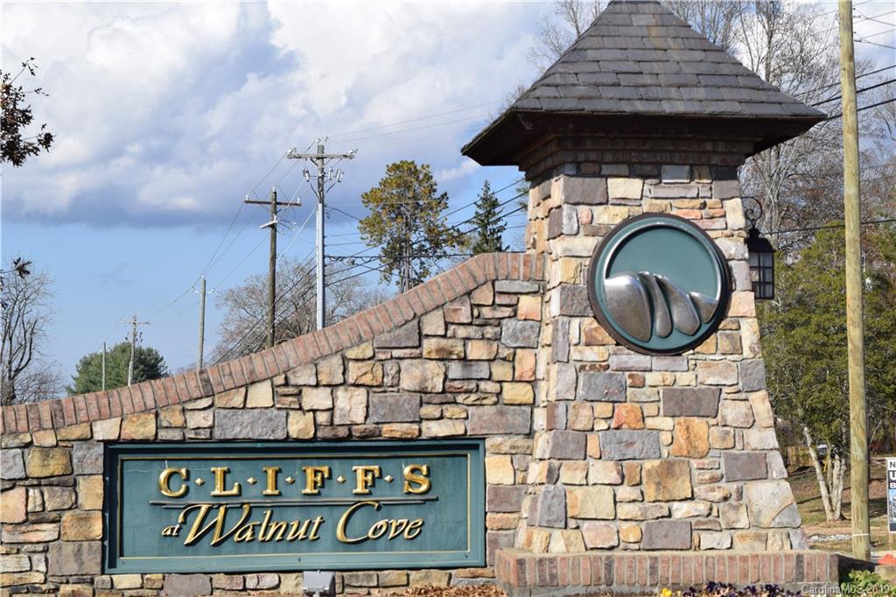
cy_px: 298
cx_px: 448
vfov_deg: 16.5
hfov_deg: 24.6
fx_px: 2053
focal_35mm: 82
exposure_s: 1/400
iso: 200
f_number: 10
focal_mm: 55
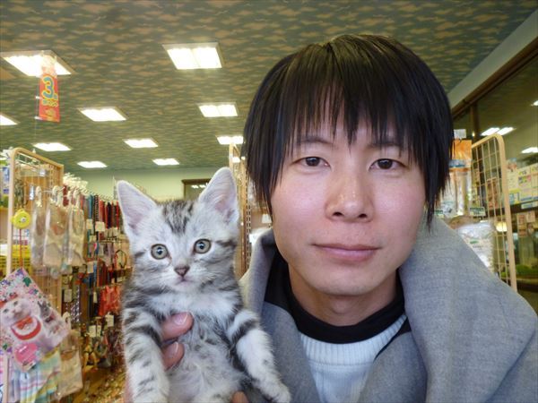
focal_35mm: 28
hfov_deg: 63.4
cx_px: 269
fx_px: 435
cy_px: 202
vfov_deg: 49.7
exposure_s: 1/60
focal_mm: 5
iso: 200
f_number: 3.1
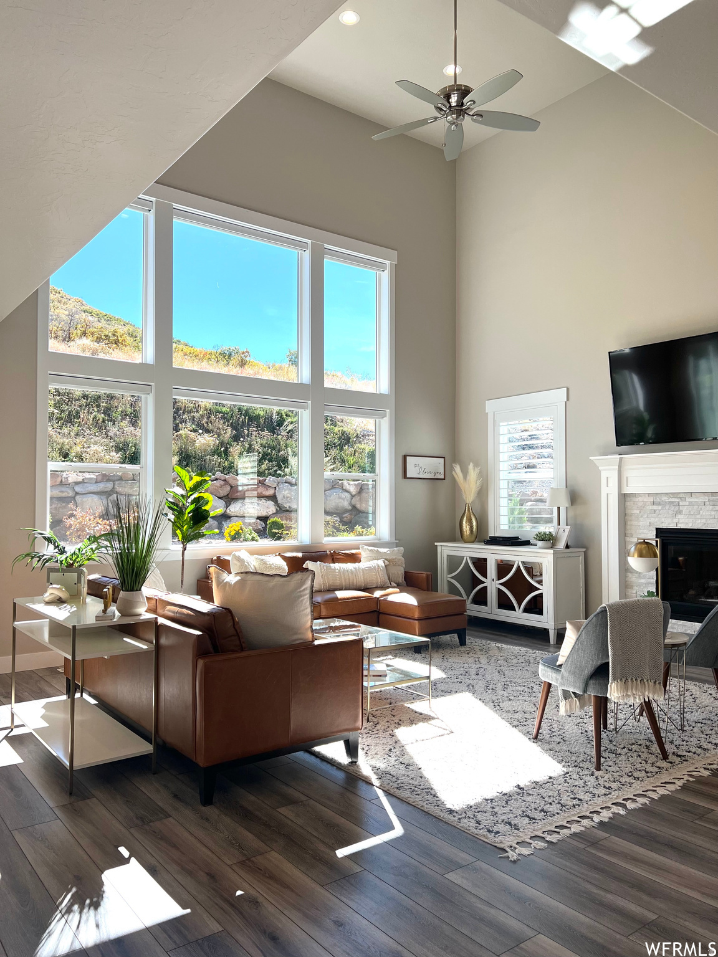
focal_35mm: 26
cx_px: 359
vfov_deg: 67.3
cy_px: 478
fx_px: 719
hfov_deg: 53.1
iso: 50
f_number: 1.5
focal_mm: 5.7
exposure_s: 1/940
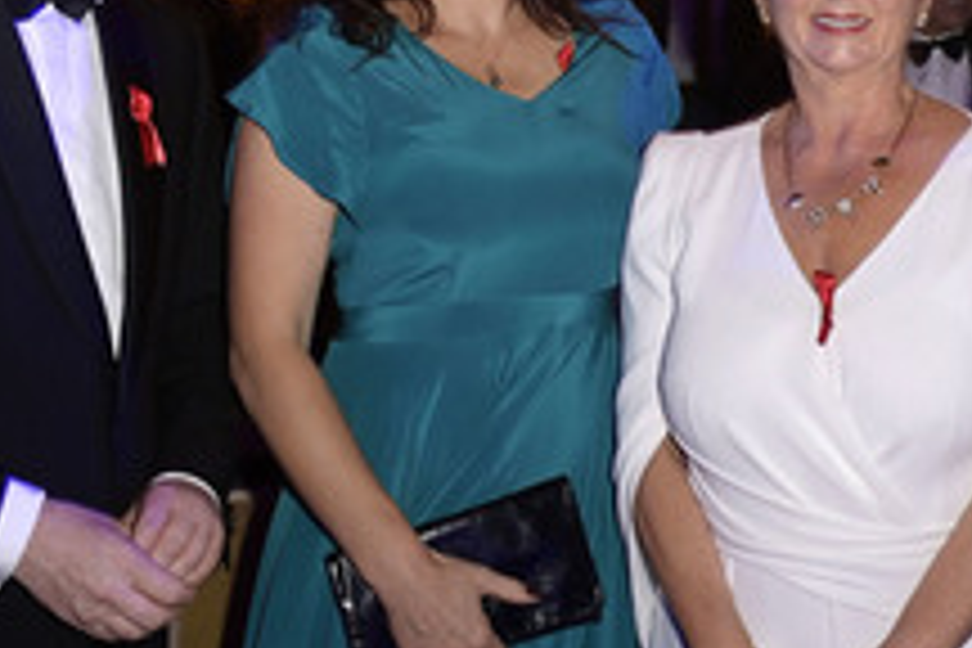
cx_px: 632
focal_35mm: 50
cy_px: 189
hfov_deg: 39.2
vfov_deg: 26.7
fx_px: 1350
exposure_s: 1/20
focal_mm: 24
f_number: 5
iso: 2000
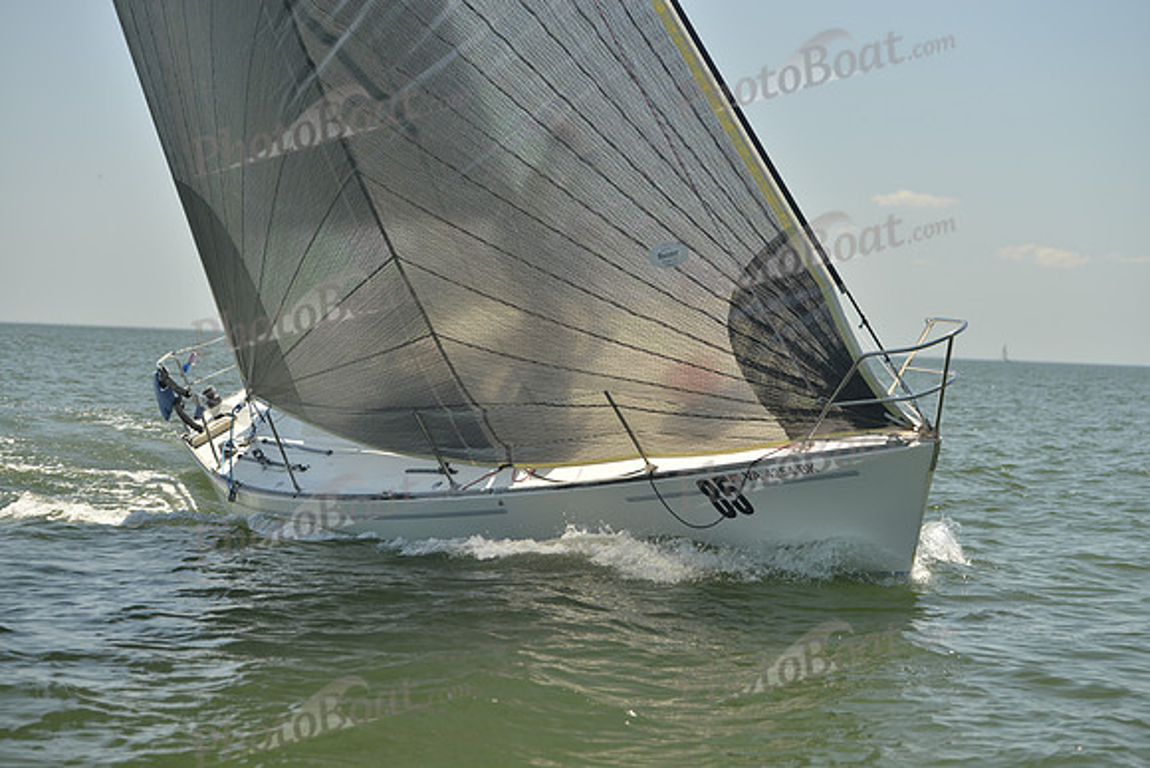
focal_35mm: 85
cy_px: 384
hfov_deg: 23.9
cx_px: 575
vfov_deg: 16.1
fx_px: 2716
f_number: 5.6
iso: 200
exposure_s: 1/640
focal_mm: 85
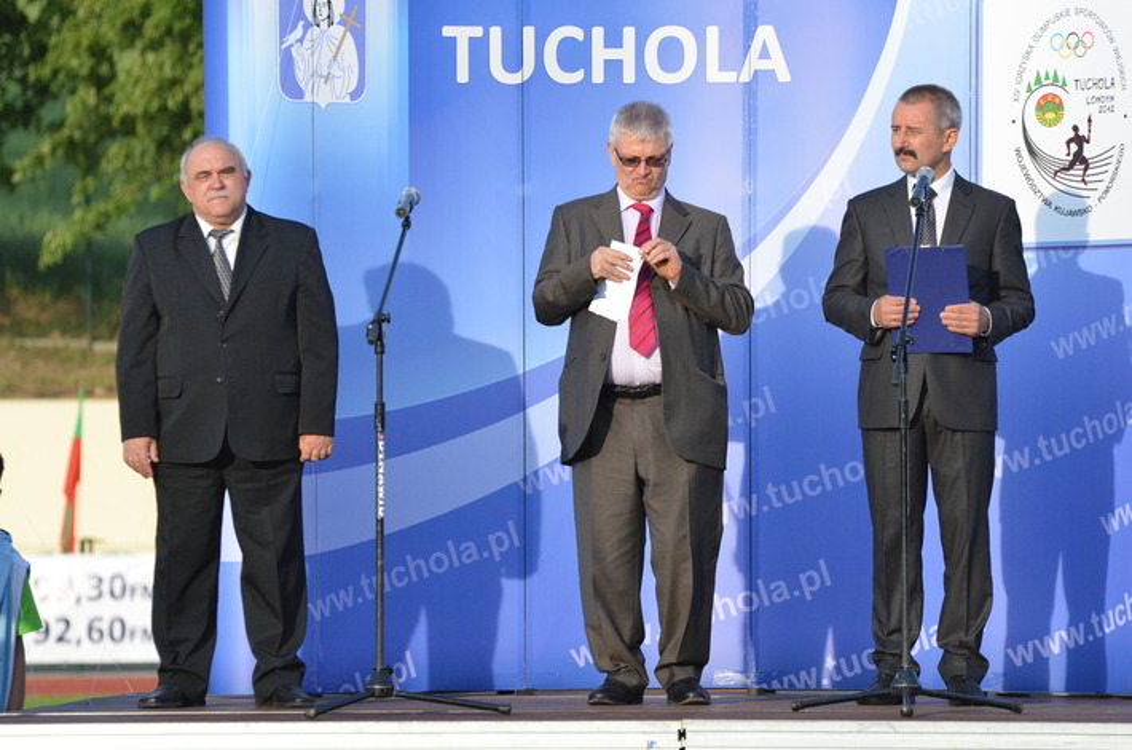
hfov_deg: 6.9
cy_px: 375
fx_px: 9412
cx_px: 566
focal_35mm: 300
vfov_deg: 4.6
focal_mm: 200
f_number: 5
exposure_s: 1/4000
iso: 1600
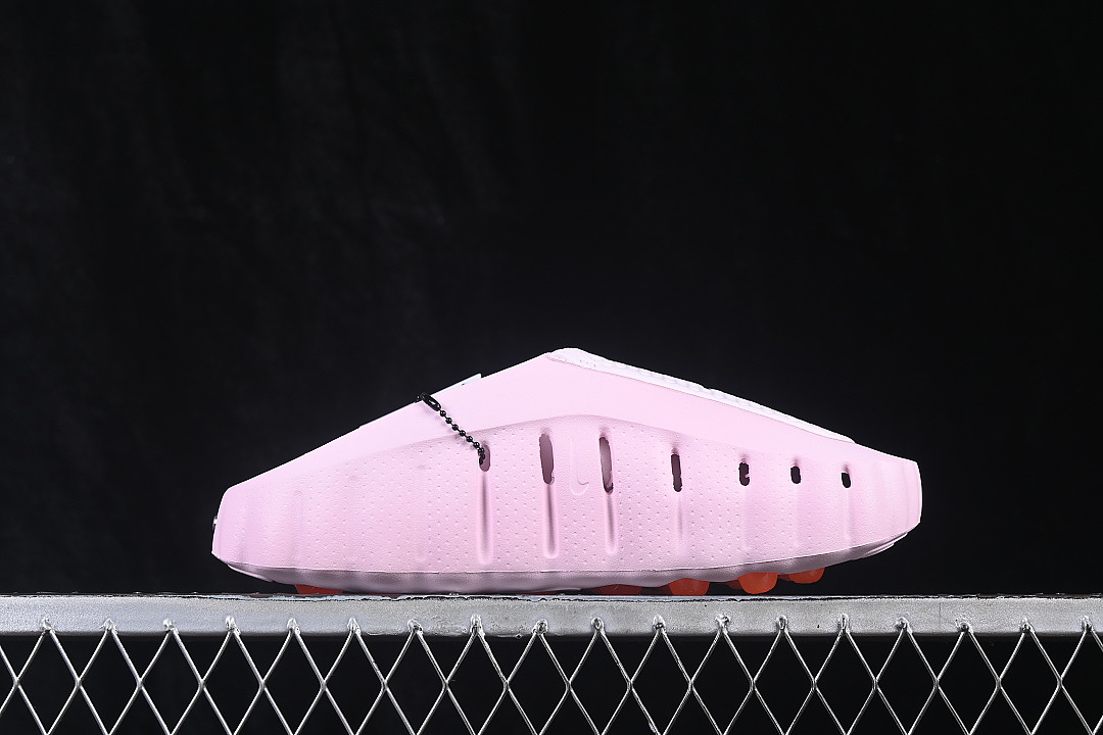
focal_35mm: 75
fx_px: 2298
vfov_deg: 18.2
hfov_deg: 27.0
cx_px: 552
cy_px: 368
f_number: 8
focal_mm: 50
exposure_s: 1/60
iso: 160
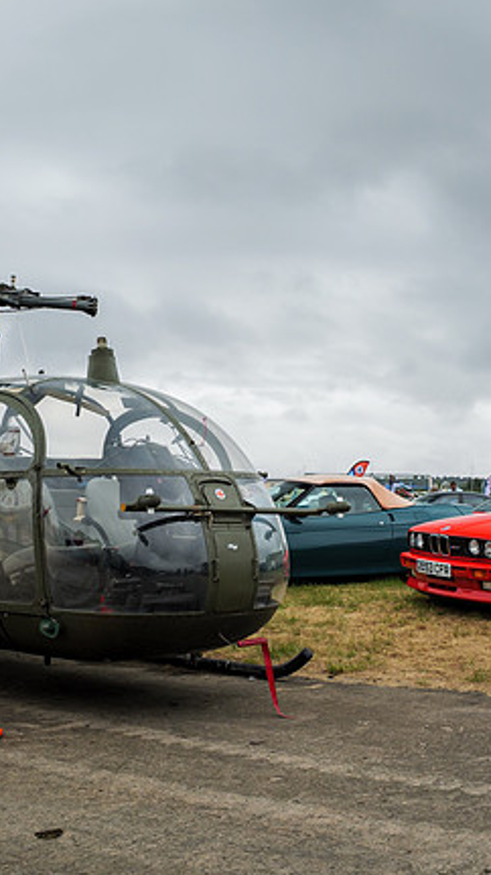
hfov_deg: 28.2
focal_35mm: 42
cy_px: 472
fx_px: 973
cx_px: 321
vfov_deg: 48.3
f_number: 3.7
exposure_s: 1/320
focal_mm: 12
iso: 200
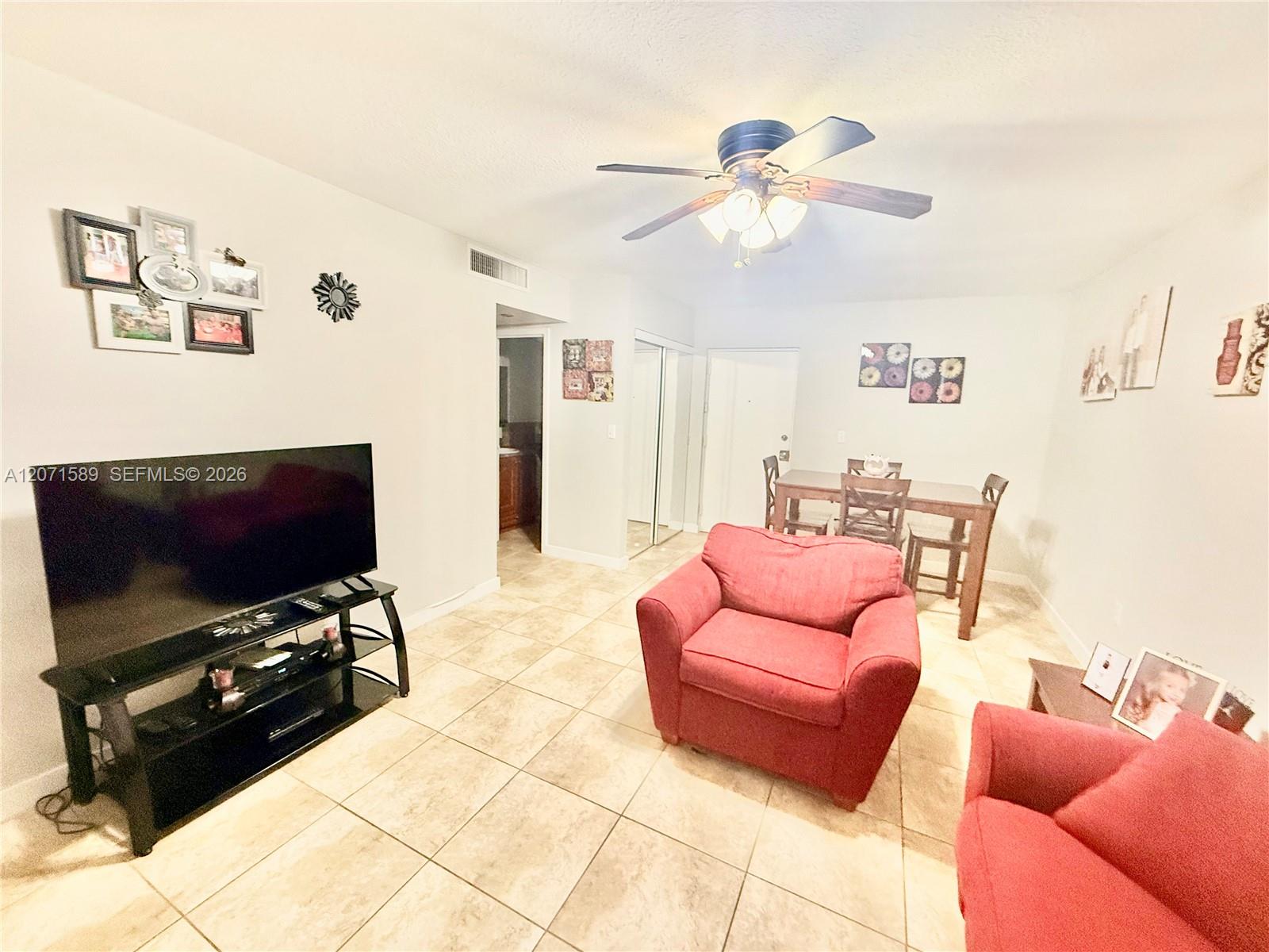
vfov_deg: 85.7
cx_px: 634
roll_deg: -1.7
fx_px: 513
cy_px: 476
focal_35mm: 14
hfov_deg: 102.1
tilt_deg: -8.2
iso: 500
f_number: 2.2
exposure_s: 1/60
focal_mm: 2.22
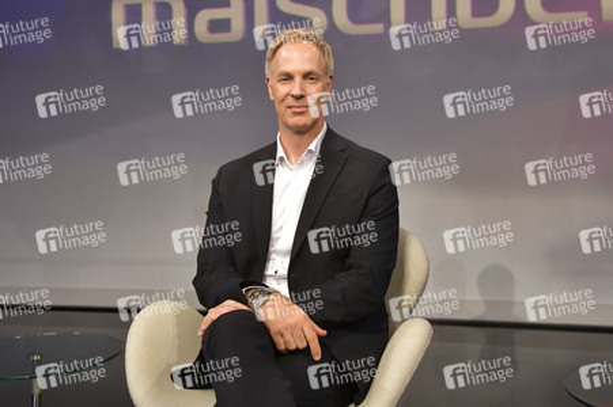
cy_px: 204
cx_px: 306
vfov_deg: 35.0
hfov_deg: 50.7
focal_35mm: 38
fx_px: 647
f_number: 6.3
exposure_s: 1/200
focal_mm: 38
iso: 2500
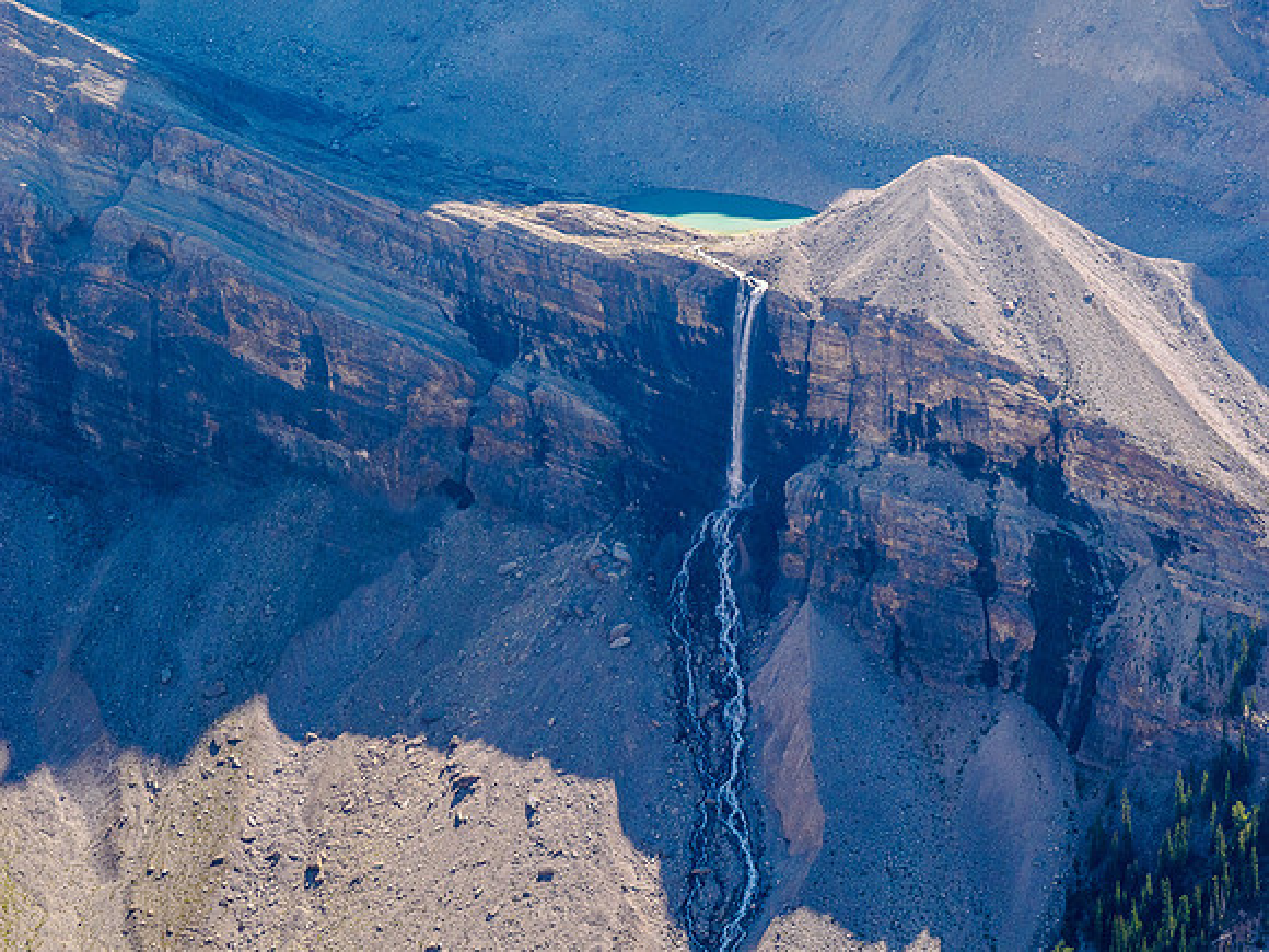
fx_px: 4839
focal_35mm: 132
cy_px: 476
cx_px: 634
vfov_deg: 11.2
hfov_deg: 14.9
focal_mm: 66
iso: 500
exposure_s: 1/125
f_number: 8
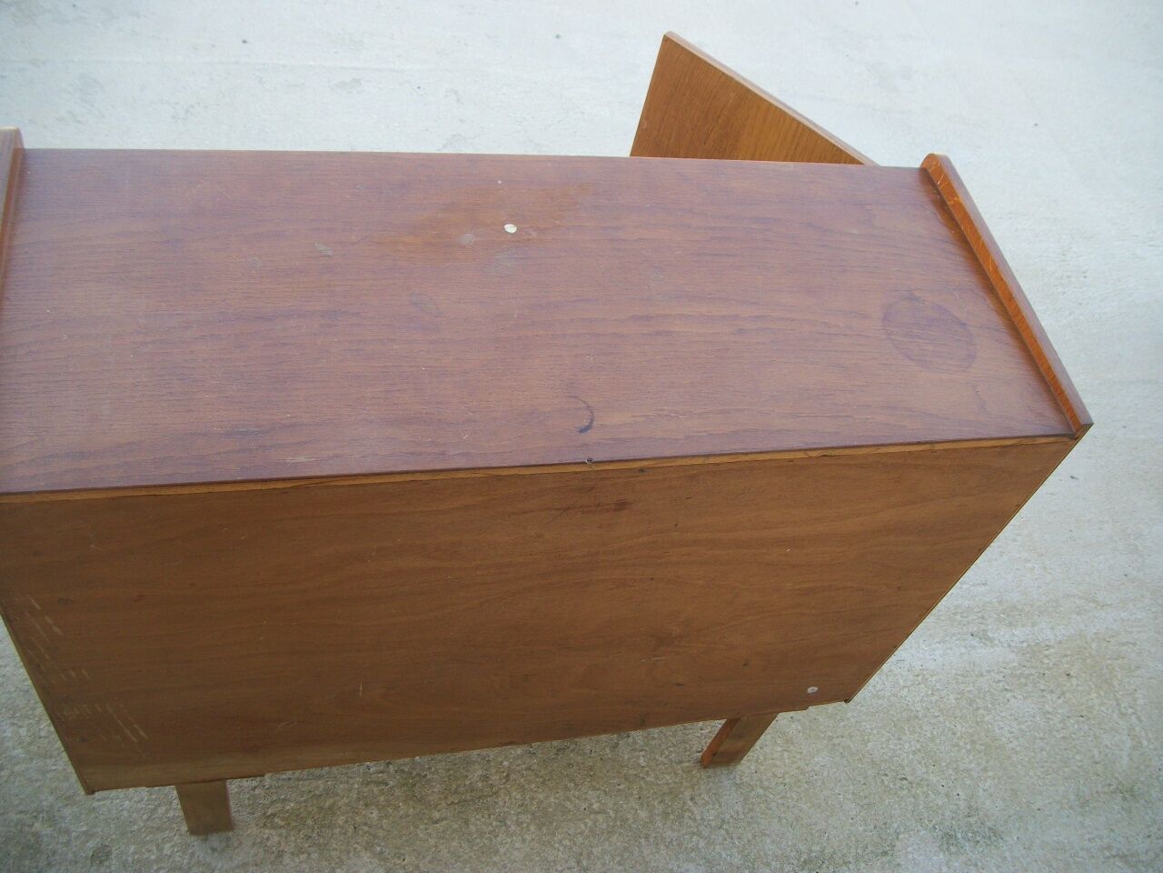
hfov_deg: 56.8
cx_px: 582
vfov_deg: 44.2
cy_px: 436
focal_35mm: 32
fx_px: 1075
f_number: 2.9
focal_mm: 5.7
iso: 80
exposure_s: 1/160
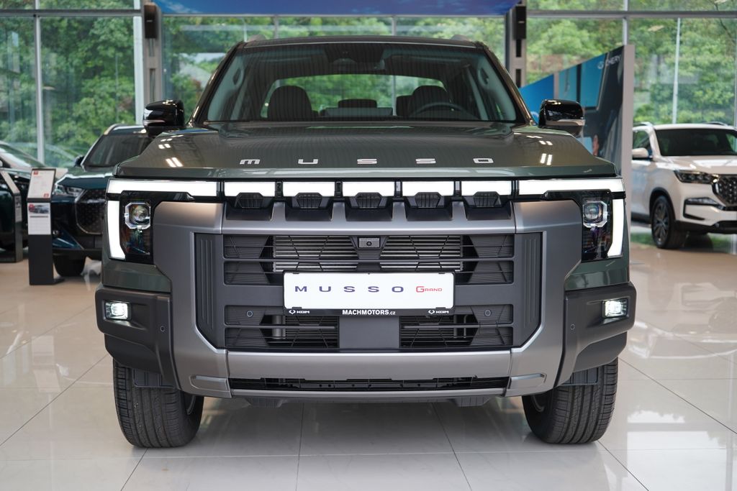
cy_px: 246
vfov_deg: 31.2
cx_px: 368
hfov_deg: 45.4
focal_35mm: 43
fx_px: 880
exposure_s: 1/160
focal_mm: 43
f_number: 4.5
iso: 800
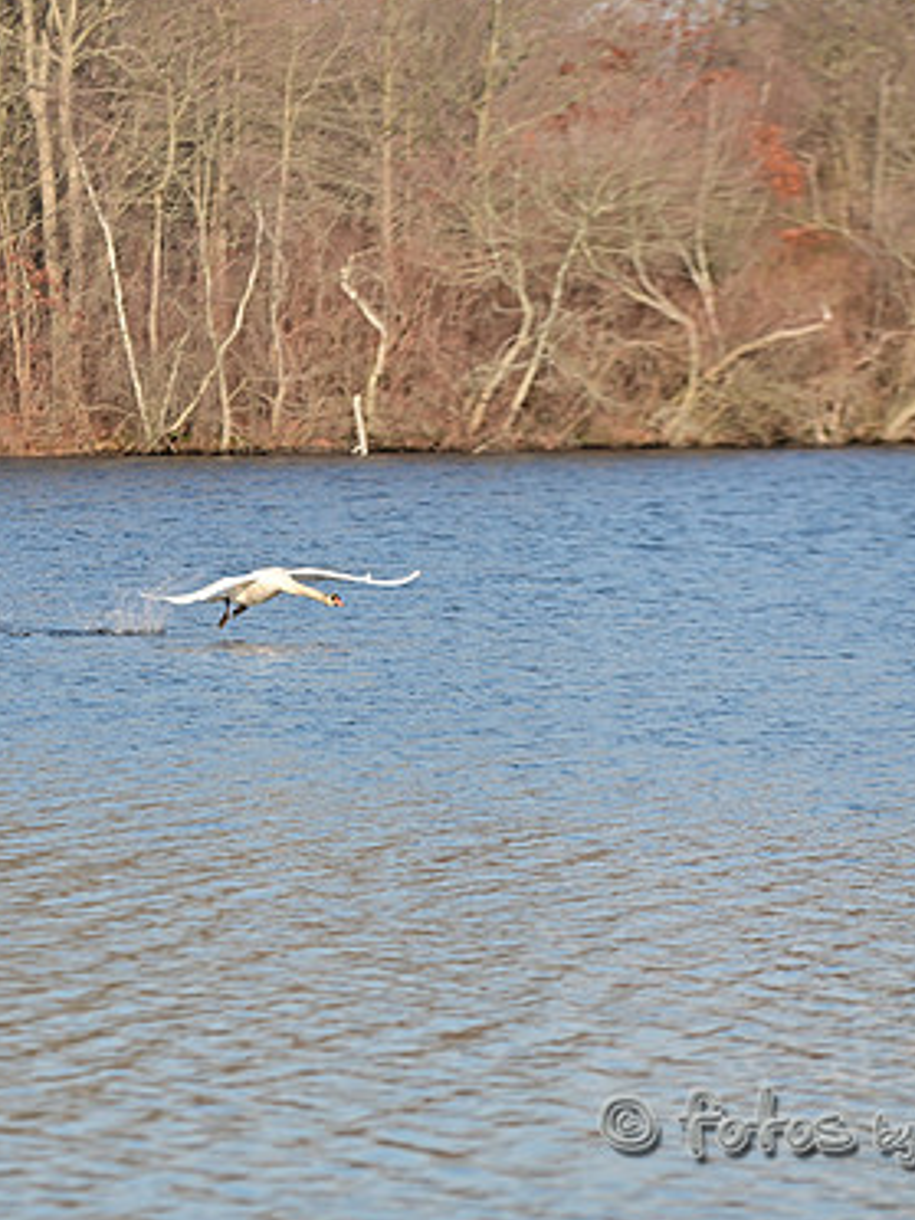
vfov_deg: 7.2
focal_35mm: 277
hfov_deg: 5.4
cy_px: 610
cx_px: 174
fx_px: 9763
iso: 100
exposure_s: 1/800
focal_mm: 185
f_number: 5
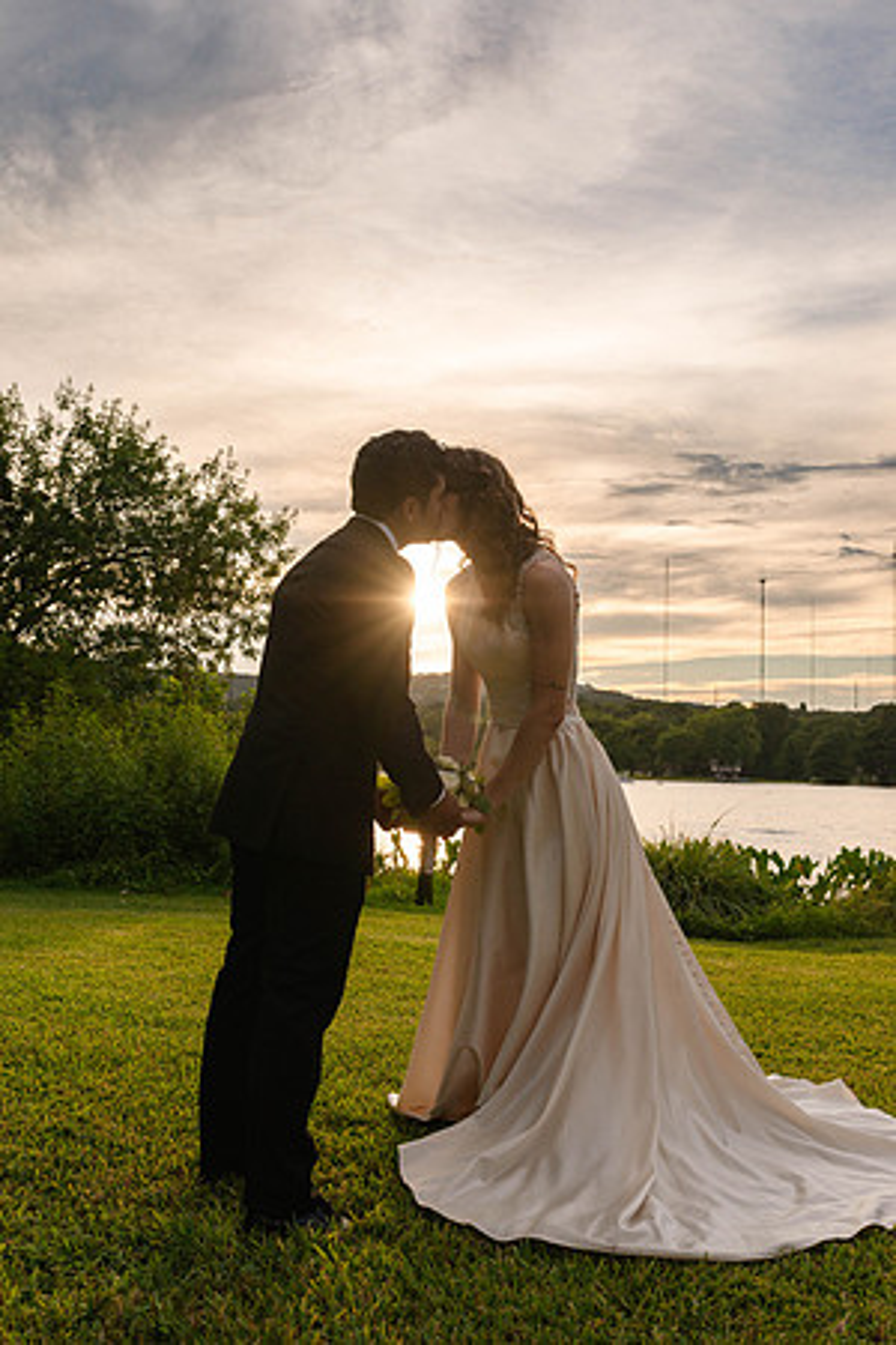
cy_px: 672
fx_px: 1307
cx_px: 448
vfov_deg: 54.4
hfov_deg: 37.9
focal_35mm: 35
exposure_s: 1/1600
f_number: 8
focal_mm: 35
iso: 400
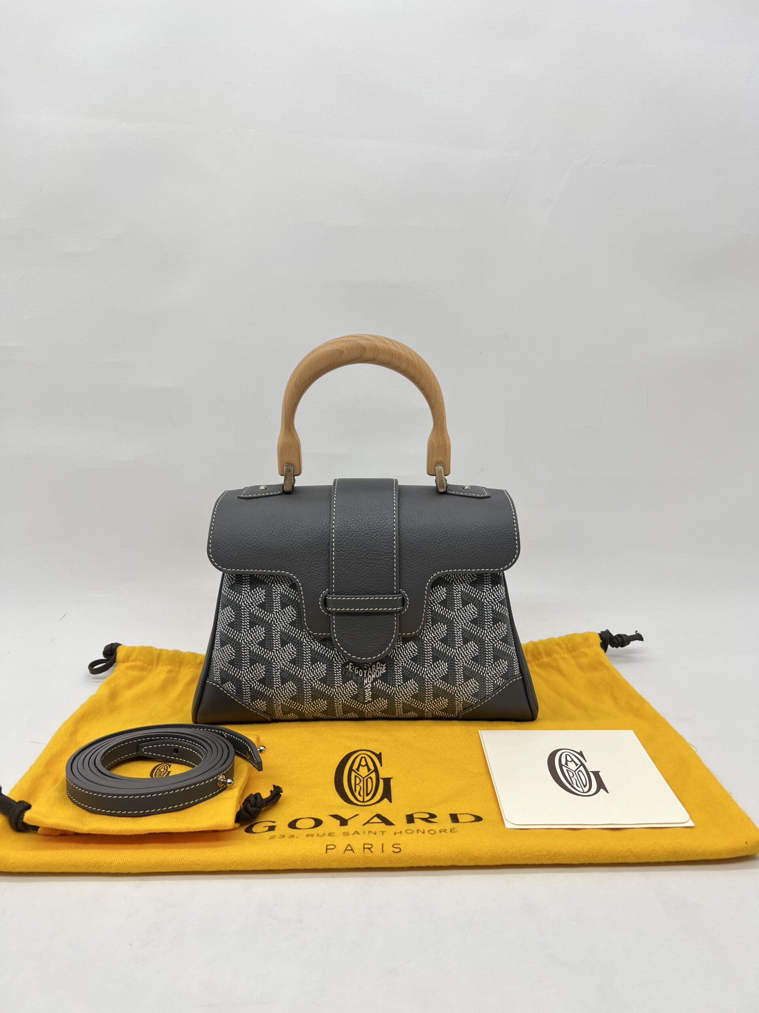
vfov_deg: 67.3
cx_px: 380
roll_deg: +0.2
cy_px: 506
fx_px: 760
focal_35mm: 26
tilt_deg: -12.5
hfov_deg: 53.1
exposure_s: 1/127
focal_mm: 5.7
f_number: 1.5
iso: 32
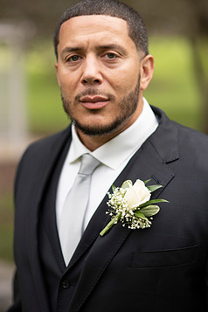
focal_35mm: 107
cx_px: 103
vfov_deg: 19.1
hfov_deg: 12.8
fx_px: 927
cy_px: 137
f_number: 2.2
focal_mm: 85
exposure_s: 1/800
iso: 125
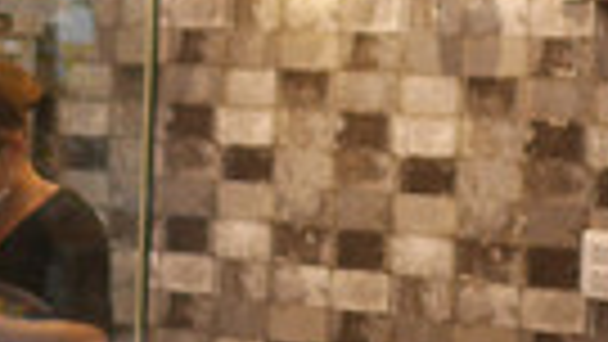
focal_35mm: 243
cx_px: 257
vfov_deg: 4.9
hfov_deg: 8.9
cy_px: -432
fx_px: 3918
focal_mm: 15
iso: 250
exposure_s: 1/60
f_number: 1.7
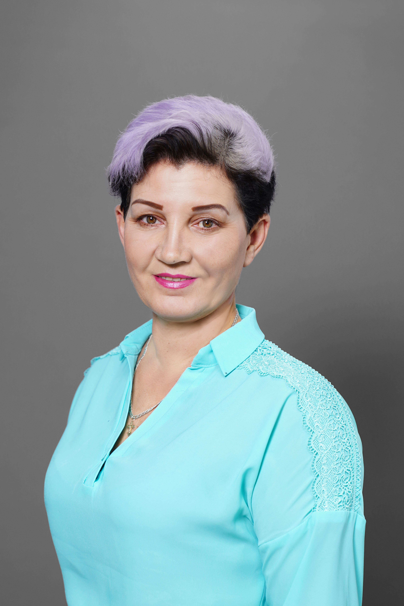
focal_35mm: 70
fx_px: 1178
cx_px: 202
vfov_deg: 28.8
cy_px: 303
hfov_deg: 19.5
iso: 200
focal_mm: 70
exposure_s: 1/60
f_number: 3.2
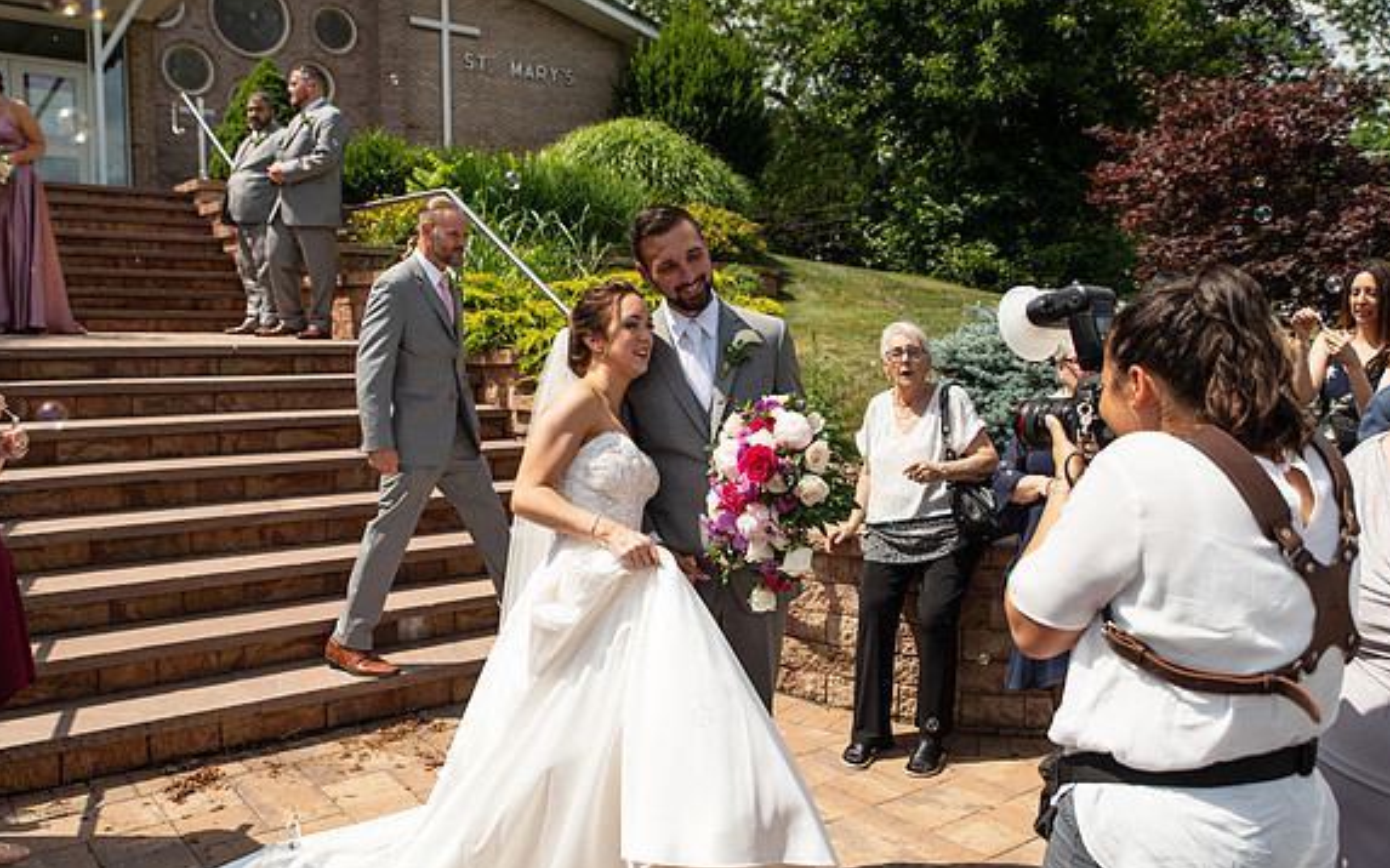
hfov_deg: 59.7
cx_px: 694
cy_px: 421
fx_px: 1212
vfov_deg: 39.4
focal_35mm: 32
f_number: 4
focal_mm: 31
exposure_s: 1/1250
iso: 125
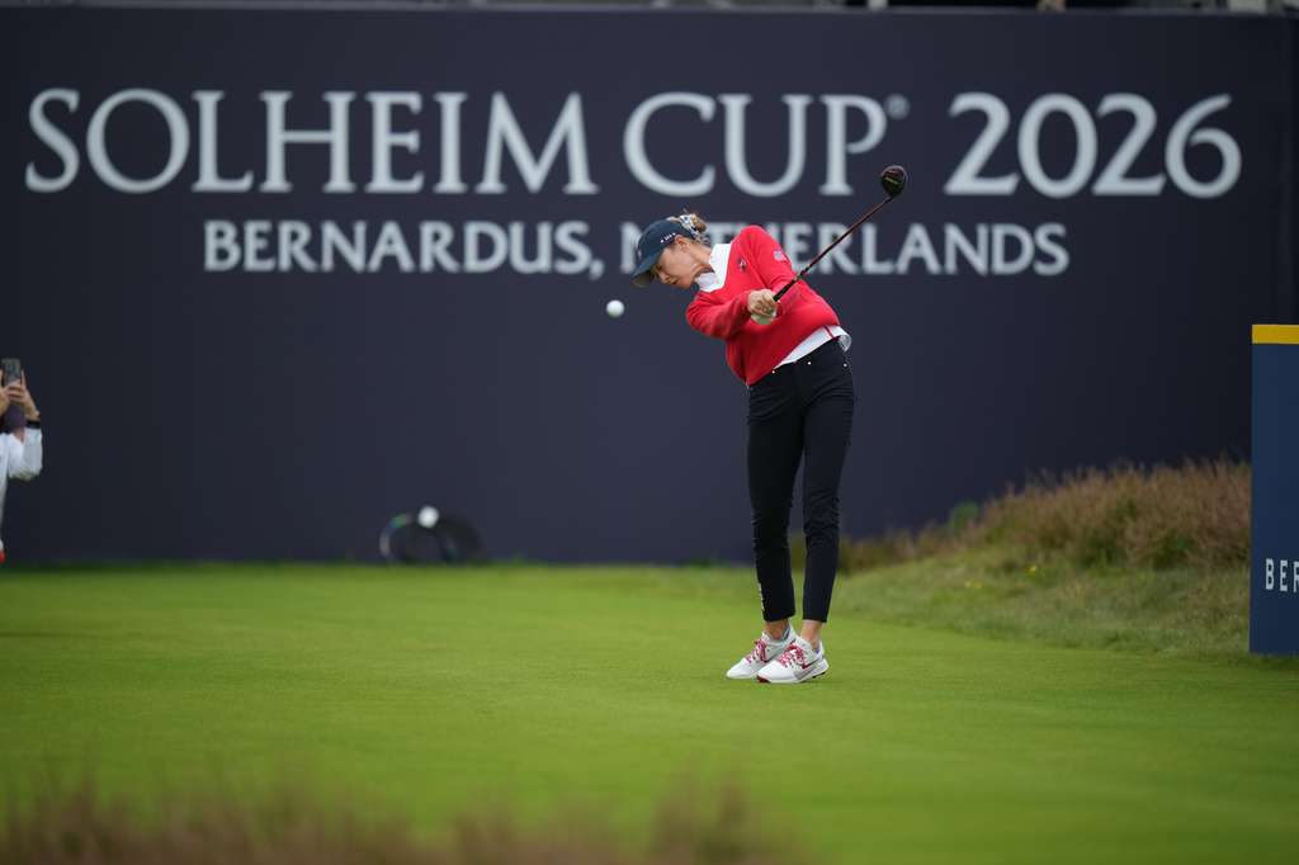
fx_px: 14428
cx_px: 650
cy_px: 432
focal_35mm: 400
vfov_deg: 3.4
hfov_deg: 5.2
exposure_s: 1/5000
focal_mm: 400
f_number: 2.8
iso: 640
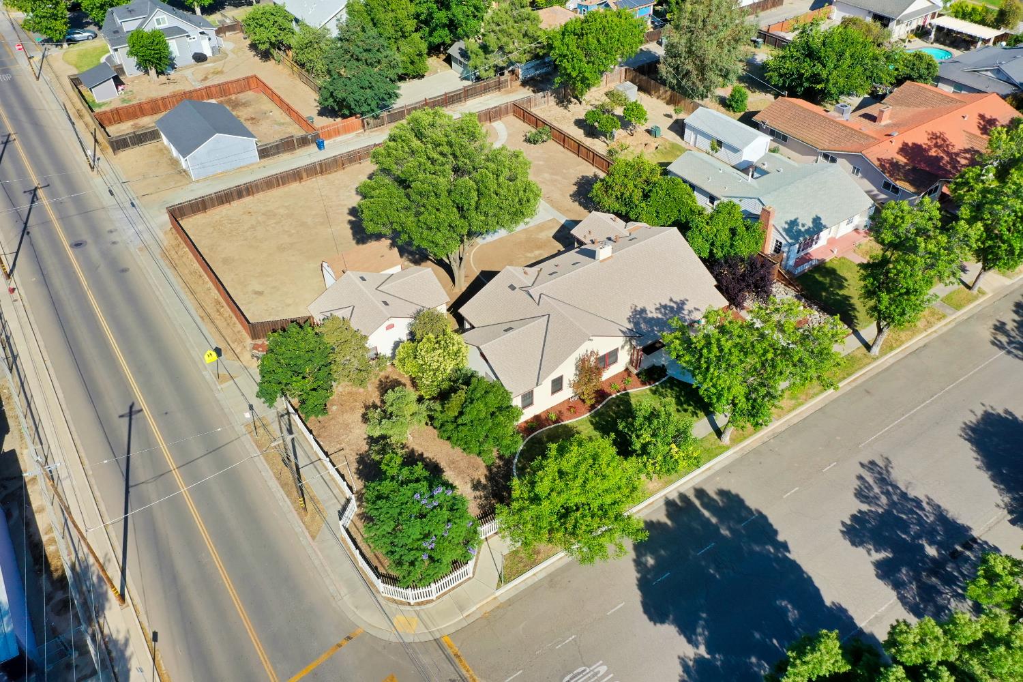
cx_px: 512
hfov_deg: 65.5
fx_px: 796
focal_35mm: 28
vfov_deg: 46.4
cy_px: 341
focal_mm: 10.26
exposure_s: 1/320
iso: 100
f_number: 5.6
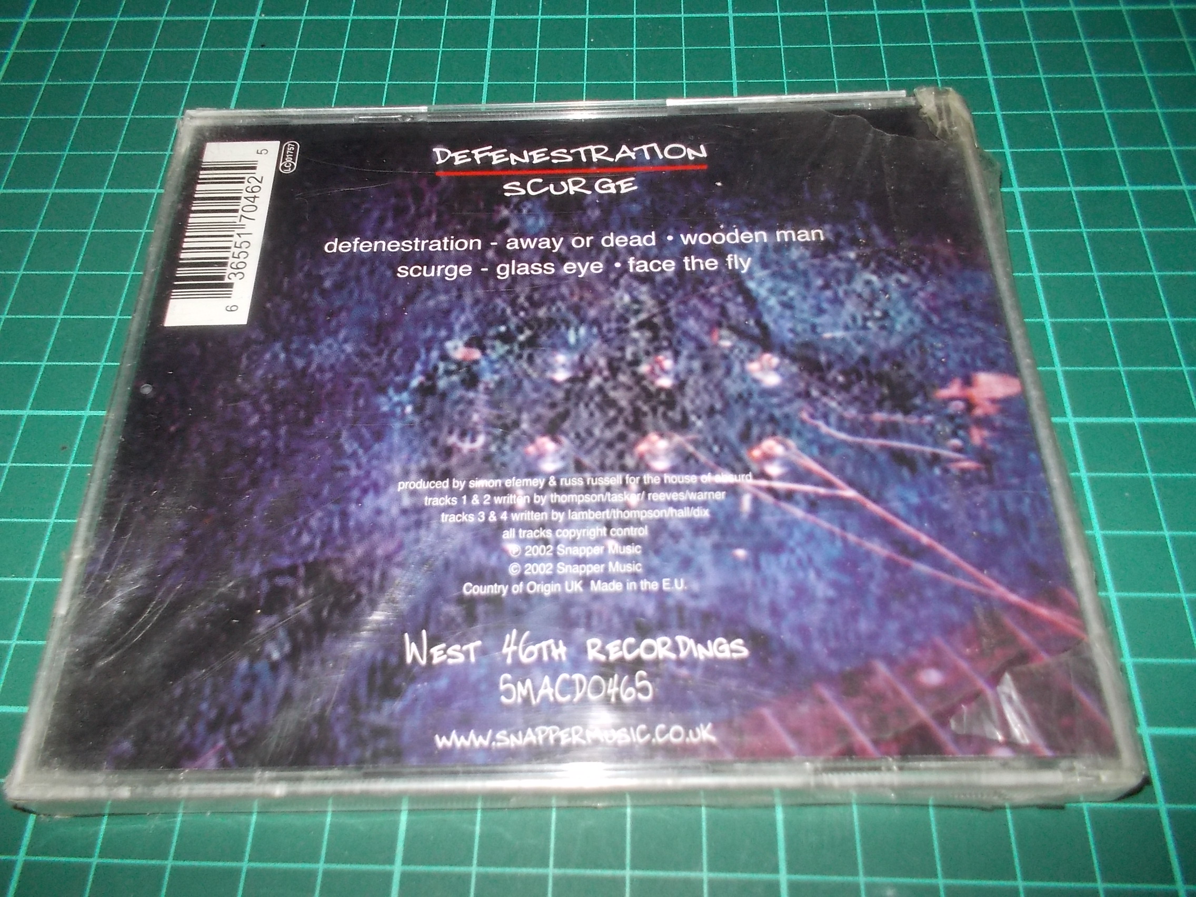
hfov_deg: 61.7
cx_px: 598
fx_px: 1002
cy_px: 448
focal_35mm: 29
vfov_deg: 48.2
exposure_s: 1/30
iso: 200
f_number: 3.3
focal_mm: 4.1
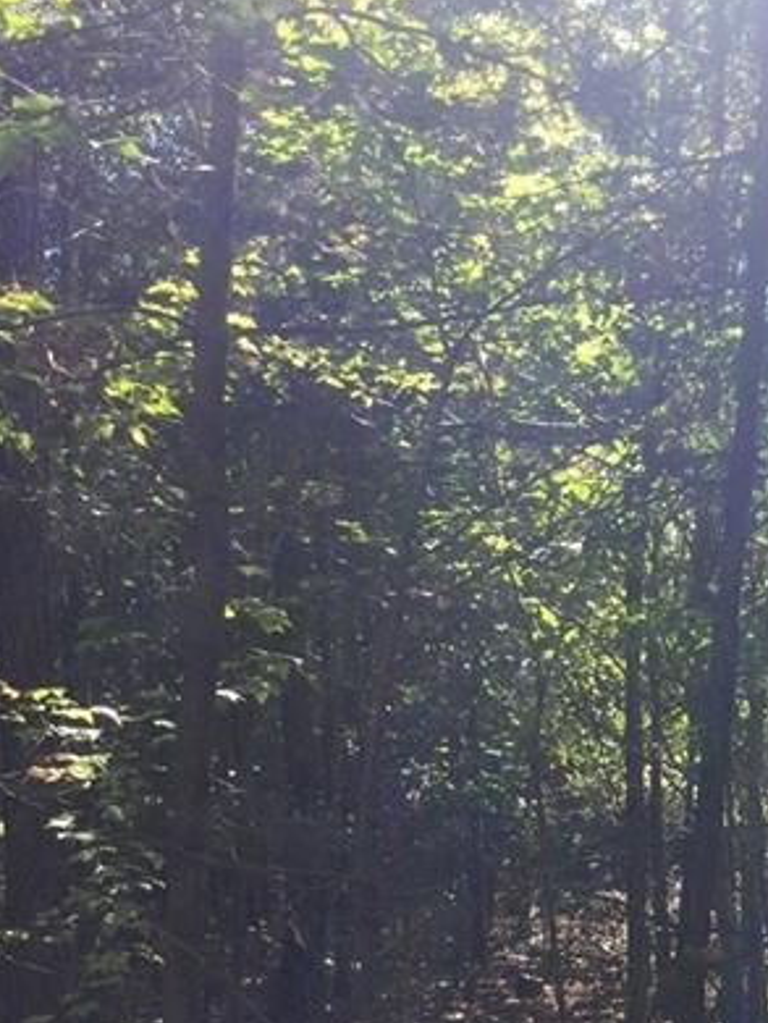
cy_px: 994
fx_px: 1803
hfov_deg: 23.5
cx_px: 666
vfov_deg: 29.8
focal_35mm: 61
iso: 25
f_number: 2.4
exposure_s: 1/186
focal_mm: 3.3
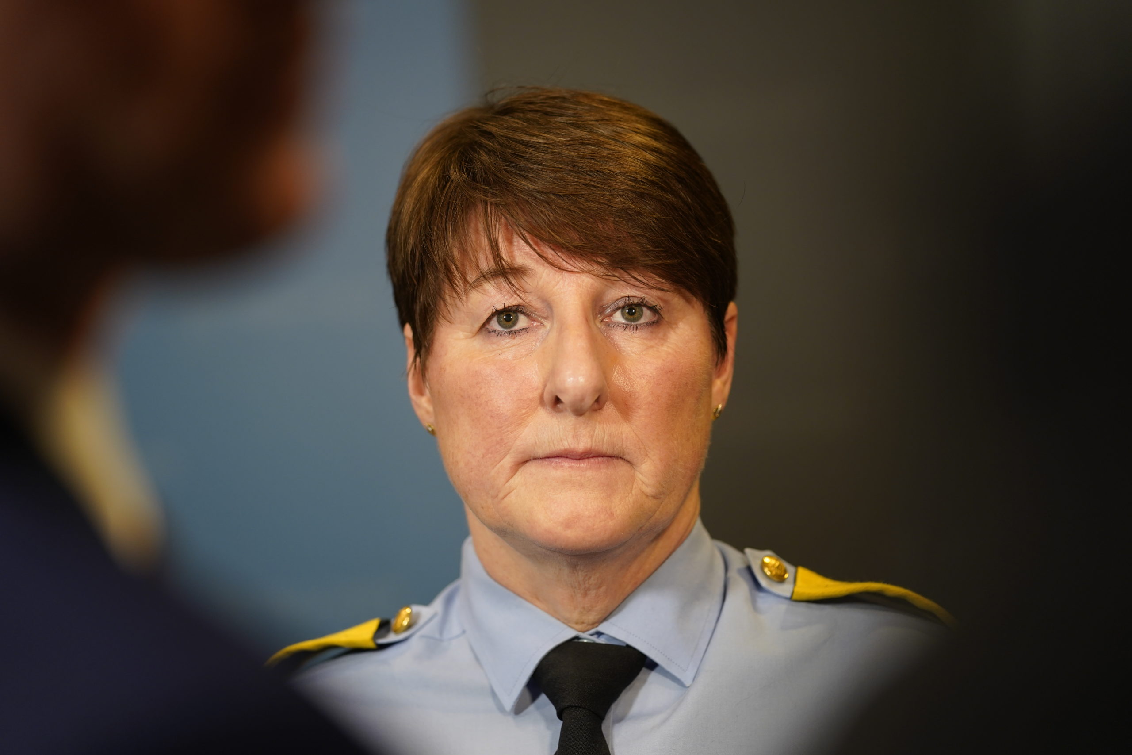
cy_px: 378
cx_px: 566
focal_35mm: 100
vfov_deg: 13.7
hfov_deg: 20.4
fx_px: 3144
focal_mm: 100
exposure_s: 1/125
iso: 800
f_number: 2.8
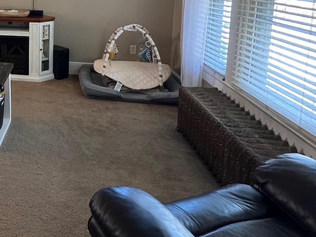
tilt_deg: -8.2
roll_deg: +0.2
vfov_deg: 39.6
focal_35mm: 32
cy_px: 7
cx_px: -9
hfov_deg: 46.2
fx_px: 292
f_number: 1.8
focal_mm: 1.57
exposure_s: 1/60
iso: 250
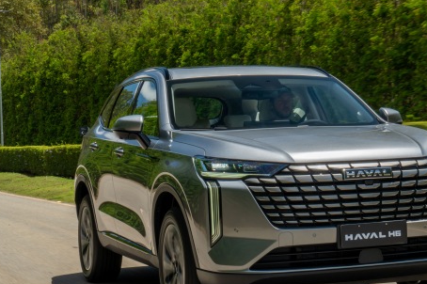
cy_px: 154
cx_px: 362
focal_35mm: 97
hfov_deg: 20.7
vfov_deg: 14.1
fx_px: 1150
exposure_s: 1/40
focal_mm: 55
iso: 320
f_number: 22
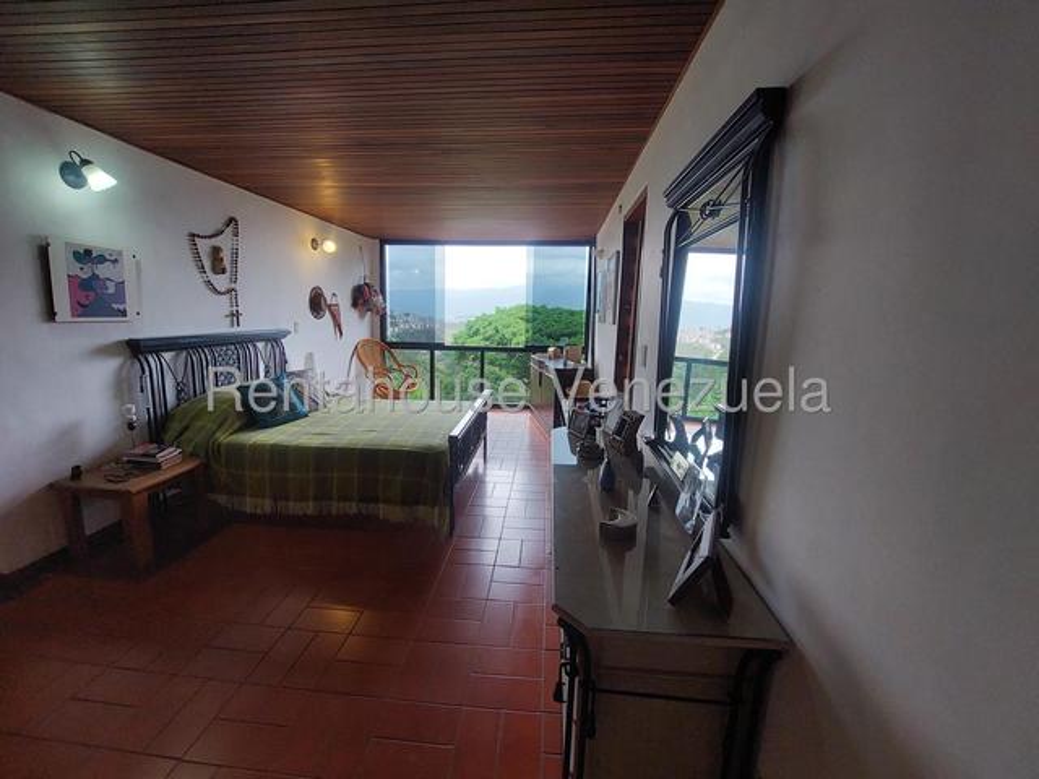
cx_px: 520
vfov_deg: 89.9
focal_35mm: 13
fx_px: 390
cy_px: 390
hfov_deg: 106.2
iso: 64
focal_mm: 1.74
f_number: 2.2
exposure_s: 1/60
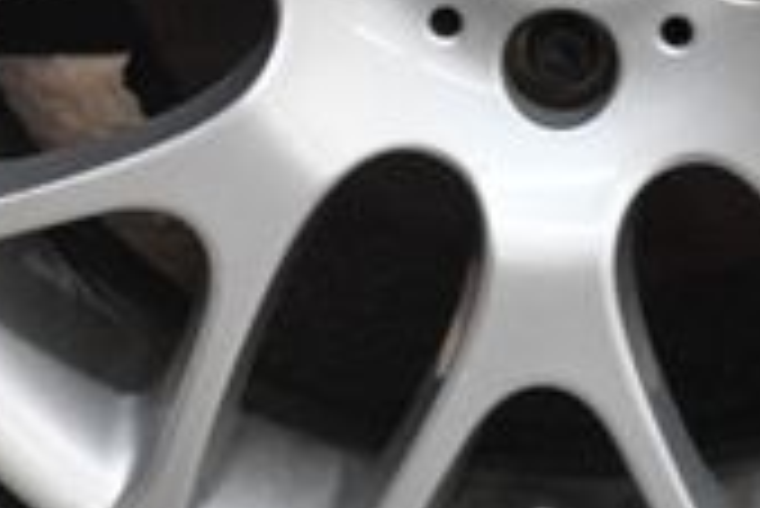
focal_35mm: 318
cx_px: 652
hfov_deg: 6.5
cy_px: -81
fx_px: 6719
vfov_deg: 4.3
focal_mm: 56
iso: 3200
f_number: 4.8
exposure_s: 1/125
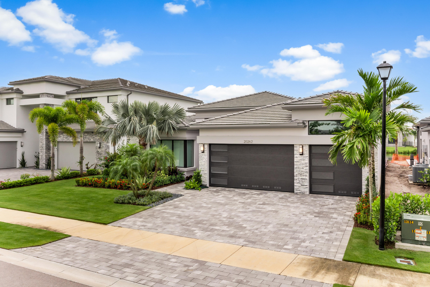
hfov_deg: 65.5
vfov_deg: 46.4
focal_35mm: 28
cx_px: 215
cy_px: 144
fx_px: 334
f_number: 5
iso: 100
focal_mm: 10.26
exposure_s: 1/200
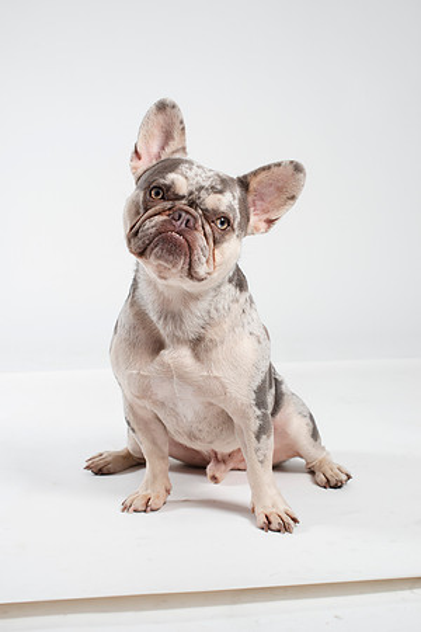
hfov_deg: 27.0
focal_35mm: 50
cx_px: 210
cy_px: 316
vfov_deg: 39.6
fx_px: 877
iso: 250
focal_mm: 50
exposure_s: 1/200
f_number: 7.1
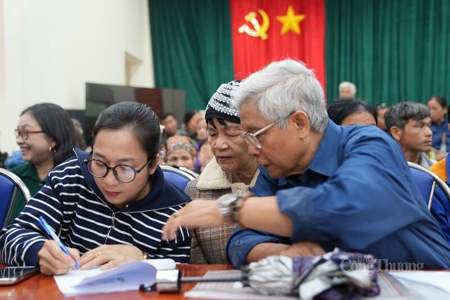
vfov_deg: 30.5
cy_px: 150
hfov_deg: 44.5
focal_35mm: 44
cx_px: 225
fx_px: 550
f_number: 2.8
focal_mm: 44
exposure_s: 1/80
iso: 640
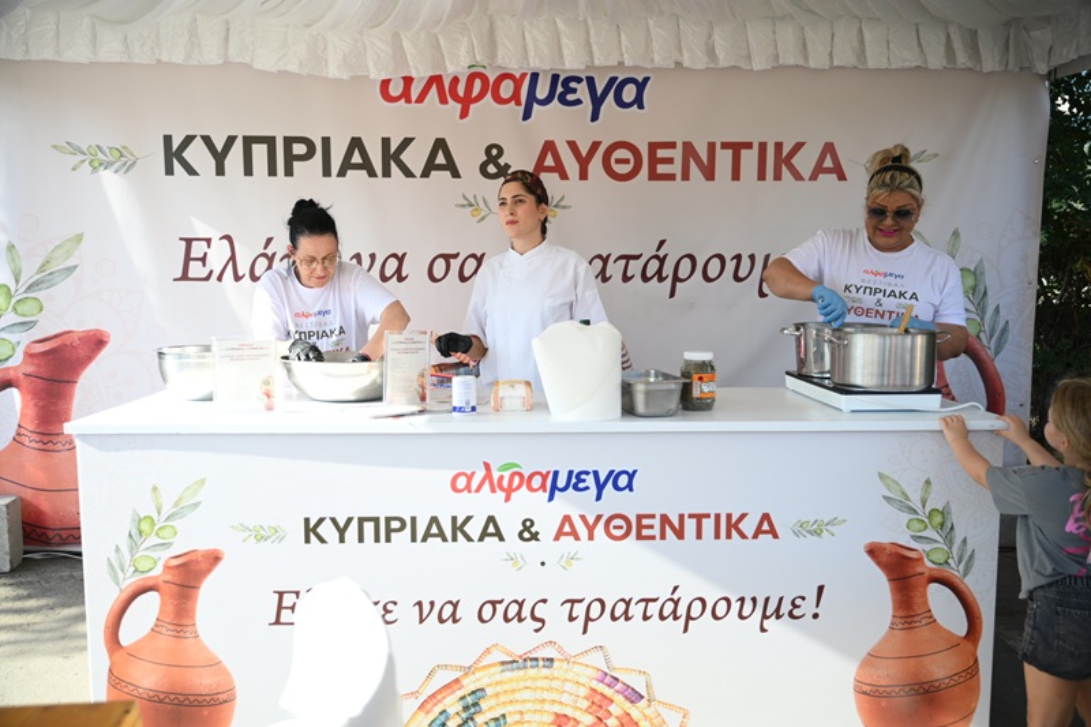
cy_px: 364
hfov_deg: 61.1
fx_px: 924
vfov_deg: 42.9
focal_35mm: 30
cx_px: 546
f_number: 2.8
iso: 125
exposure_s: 1/500
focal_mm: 30.5
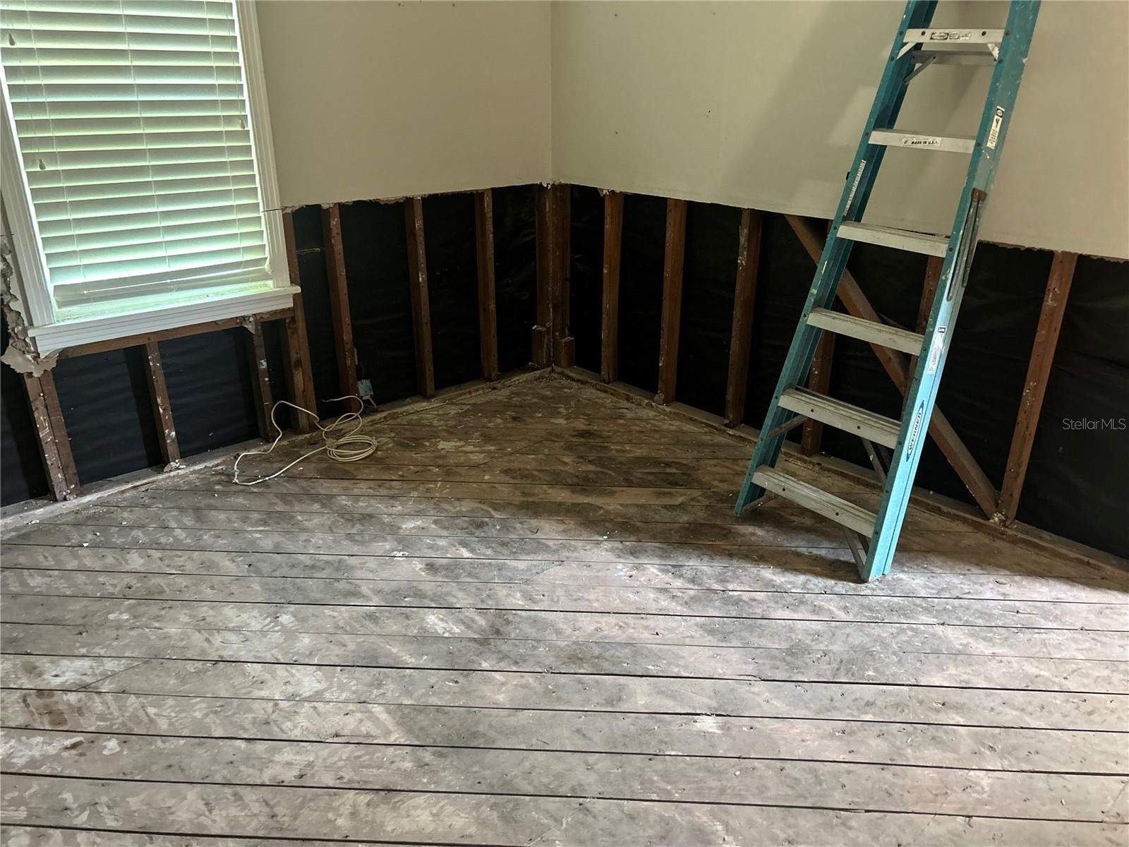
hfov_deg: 67.3
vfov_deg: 53.1
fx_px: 848
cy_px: 424
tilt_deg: -20.1
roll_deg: +1.2
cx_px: 564
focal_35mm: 26
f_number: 1.5
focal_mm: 5.7
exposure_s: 1/40
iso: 640
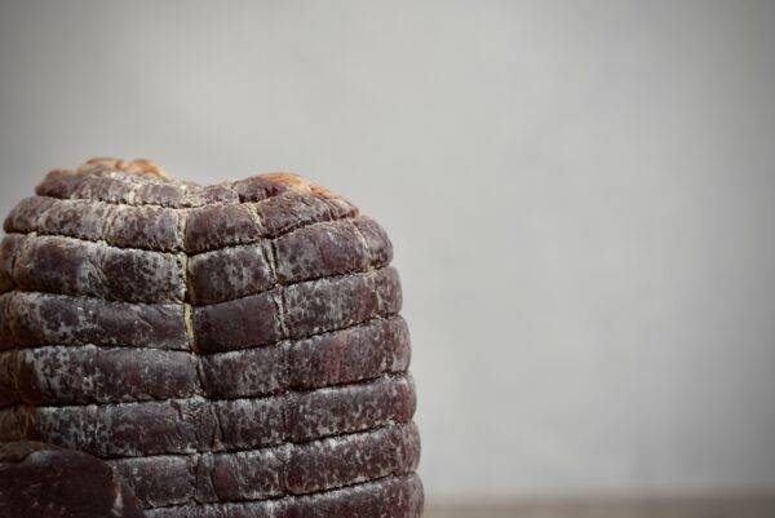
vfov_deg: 14.6
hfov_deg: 21.7
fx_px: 2025
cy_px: 259
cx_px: 388
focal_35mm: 94
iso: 2000
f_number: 8
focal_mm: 94
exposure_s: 1/60
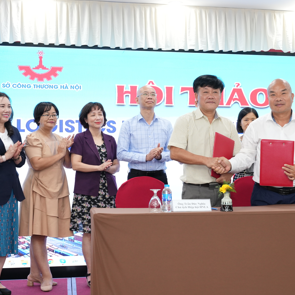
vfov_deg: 25.2
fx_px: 660
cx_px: 213
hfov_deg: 25.0
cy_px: 164
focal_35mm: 68
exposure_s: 1/160
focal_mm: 44.3
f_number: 4
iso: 1600
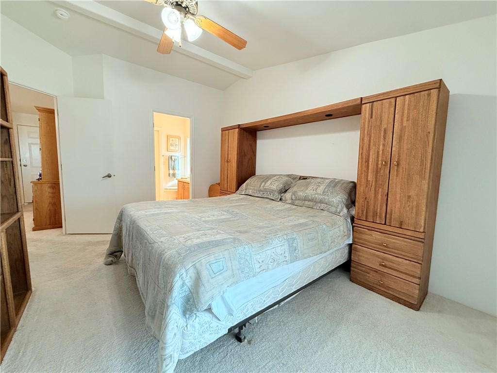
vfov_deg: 85.7
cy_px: 186
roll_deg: -1.8
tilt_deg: -6.0
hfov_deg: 102.1
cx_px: 248
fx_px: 201
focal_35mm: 14
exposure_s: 1/120
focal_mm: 2.22
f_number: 2.2
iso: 320
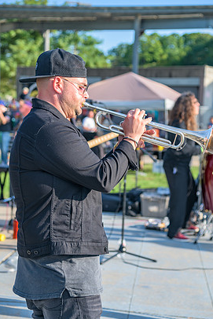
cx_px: 108
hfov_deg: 18.9
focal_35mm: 72
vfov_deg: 28.1
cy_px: 165
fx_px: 638
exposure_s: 1/200
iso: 125
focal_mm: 65
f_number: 4
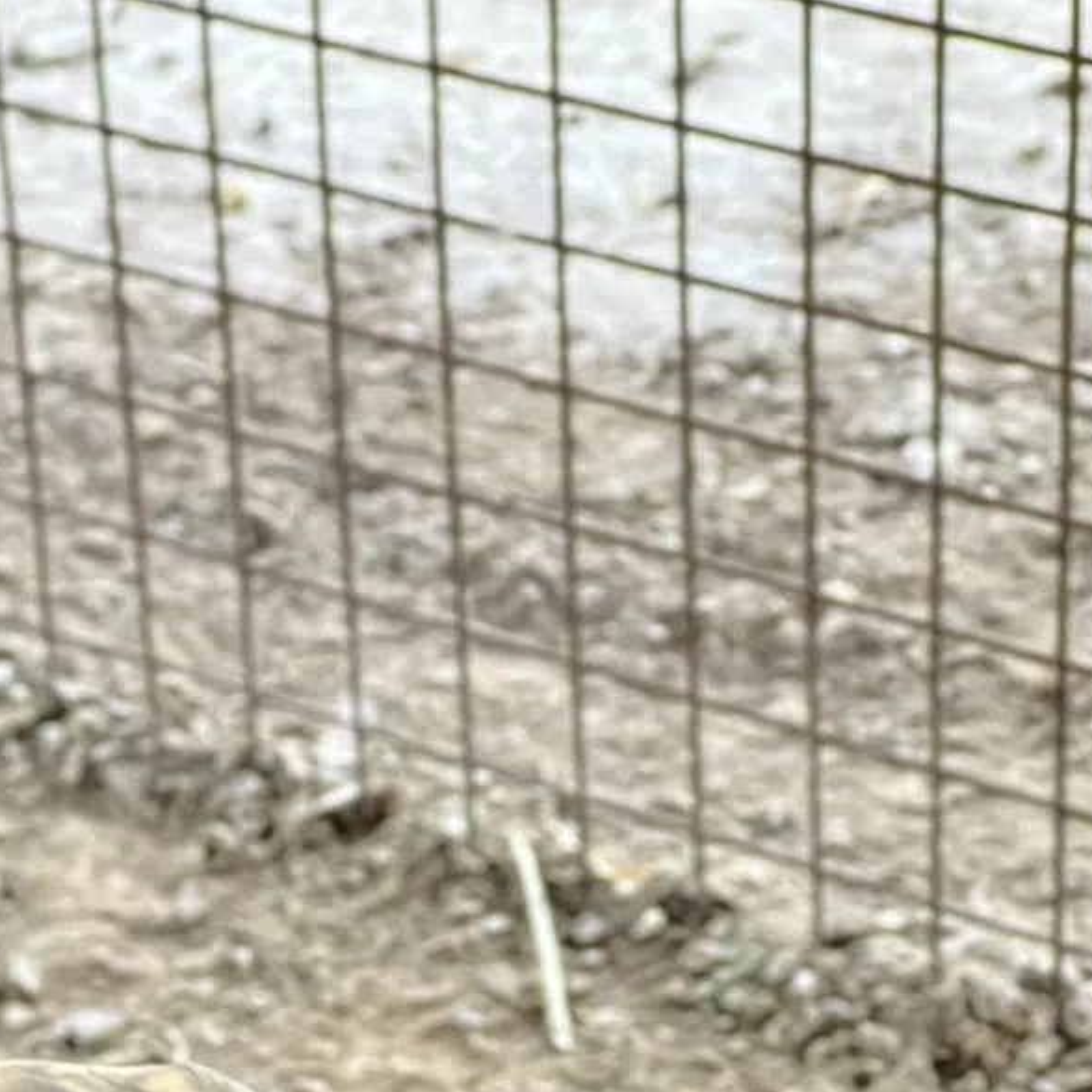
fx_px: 5639
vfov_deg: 10.9
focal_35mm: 158
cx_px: 169
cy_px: 1206
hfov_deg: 11.0
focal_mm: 9
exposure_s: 1/19
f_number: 2.8
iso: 1600
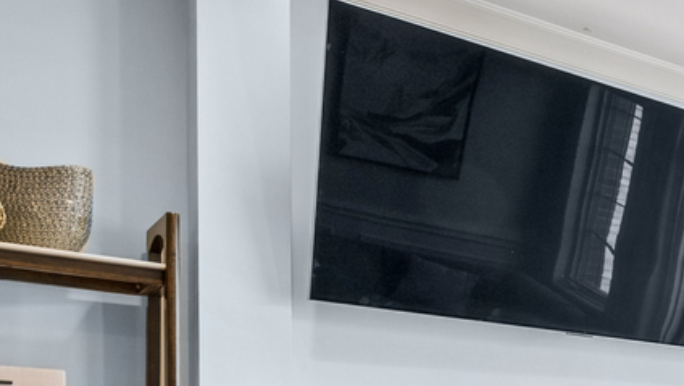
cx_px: 1181
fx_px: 1016
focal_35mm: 56
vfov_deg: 19.6
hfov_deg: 23.2
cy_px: 520
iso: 200
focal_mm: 14
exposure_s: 1/30
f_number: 11
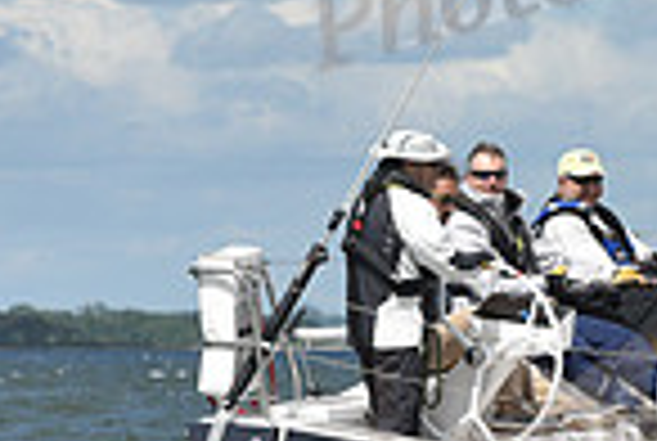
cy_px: 124
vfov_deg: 2.2
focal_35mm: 614
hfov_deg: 3.3
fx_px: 11228
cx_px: 1179
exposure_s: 1/1600
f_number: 8
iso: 320
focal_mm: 155
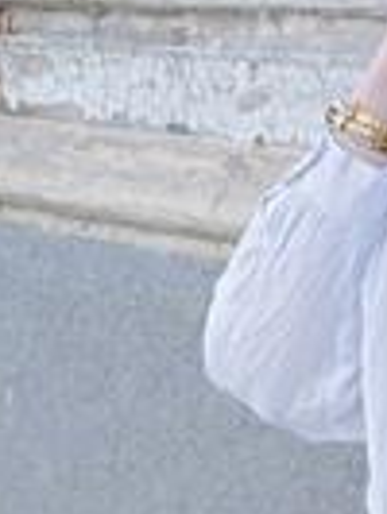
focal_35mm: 200
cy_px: 408
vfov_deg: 9.9
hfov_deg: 7.3
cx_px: 569
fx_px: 2977
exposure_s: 1/220
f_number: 7.1
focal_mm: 62.9
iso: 320
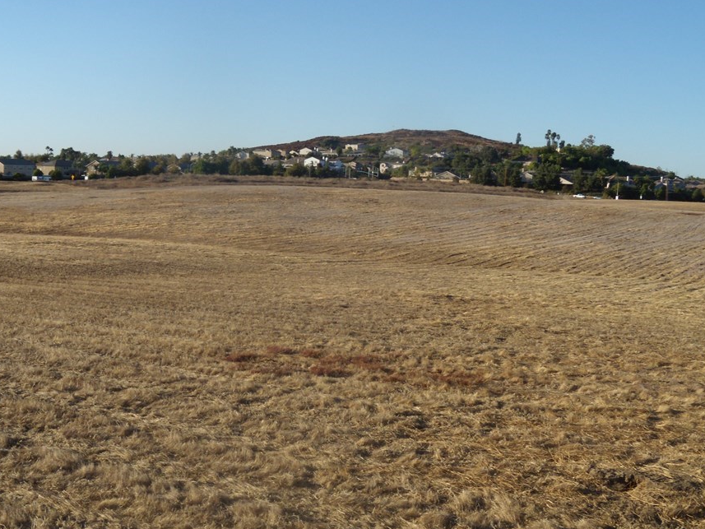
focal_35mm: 43
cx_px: 346
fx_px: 876
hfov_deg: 43.8
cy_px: 291
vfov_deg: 33.6
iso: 80
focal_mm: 6.4
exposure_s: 1/160
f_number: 8.5
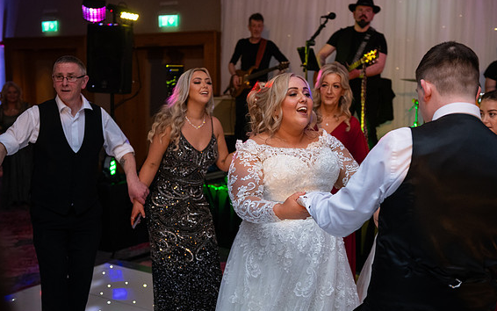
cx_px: 245
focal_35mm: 47
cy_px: 152
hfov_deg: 42.6
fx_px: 637
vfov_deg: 27.4
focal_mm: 45
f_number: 3.5
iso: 1250
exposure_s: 1/160
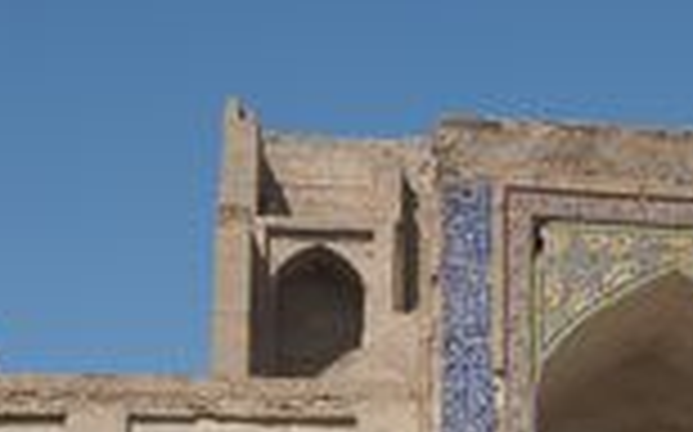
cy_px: 794
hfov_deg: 17.1
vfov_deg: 10.5
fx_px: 2208
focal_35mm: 117
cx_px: 810
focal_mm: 17
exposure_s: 1/800
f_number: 7.1
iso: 200
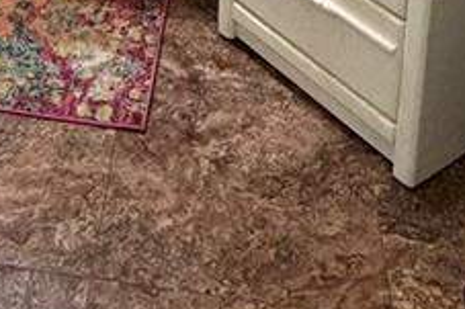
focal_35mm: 77
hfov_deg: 25.7
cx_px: 72
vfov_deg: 13.9
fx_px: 994
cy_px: -372
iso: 200
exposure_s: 1/60
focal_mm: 2.22
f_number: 2.2
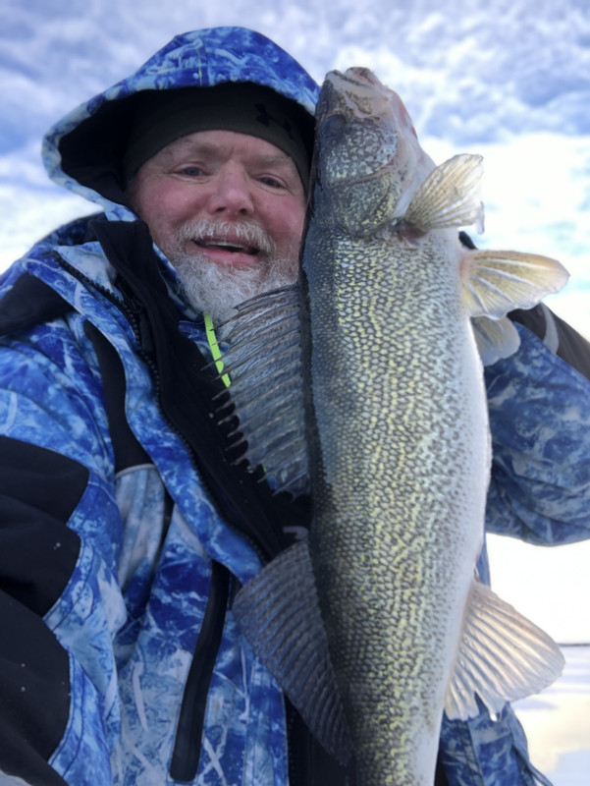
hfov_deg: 44.2
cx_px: 295
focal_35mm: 32
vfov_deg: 56.8
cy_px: 393
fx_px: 726
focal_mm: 2.87
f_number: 2.2
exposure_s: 1/120
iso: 25
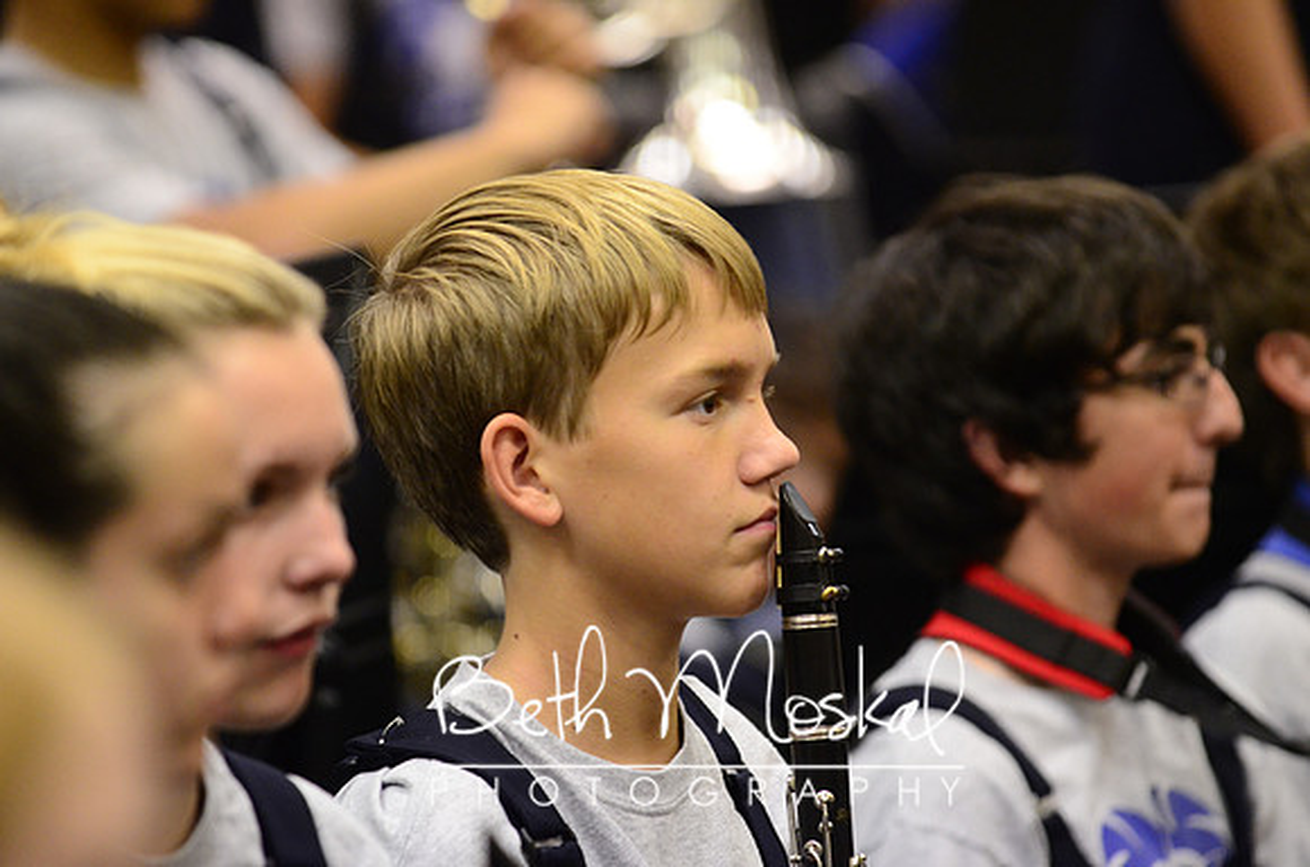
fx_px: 10893
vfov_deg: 4.6
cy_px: 434
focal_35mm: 300
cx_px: 655
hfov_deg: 6.9
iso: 3200
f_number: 2.8
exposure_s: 1/320
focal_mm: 200
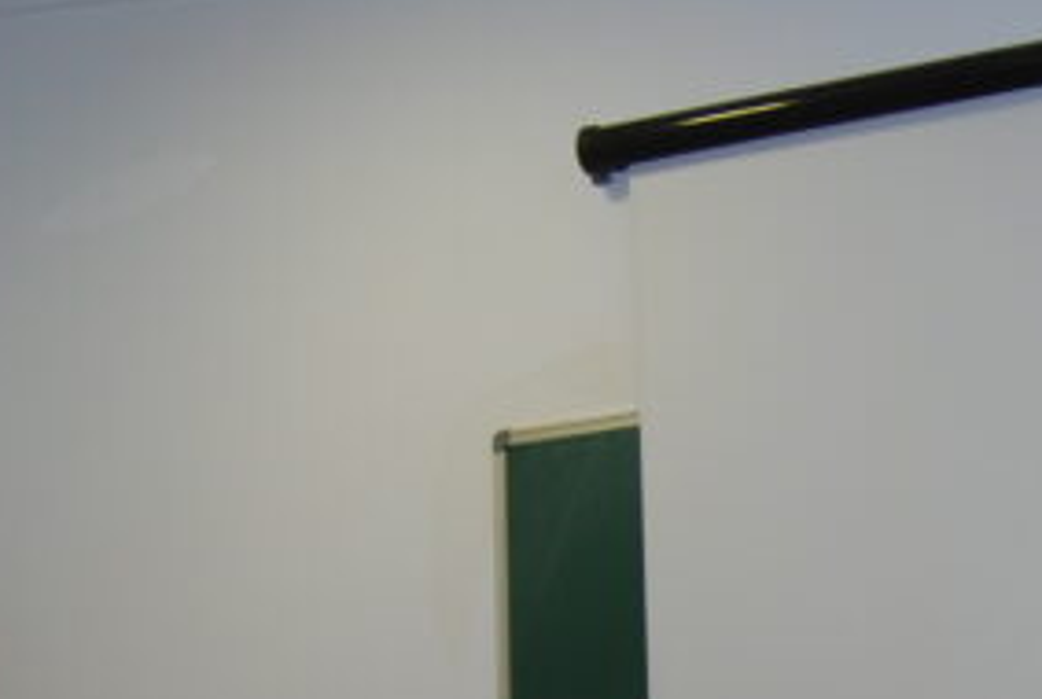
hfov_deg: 17.4
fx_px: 3249
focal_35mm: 112
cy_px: 1174
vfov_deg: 11.6
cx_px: 1248
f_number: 3.8
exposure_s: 1/60
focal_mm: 22
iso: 200
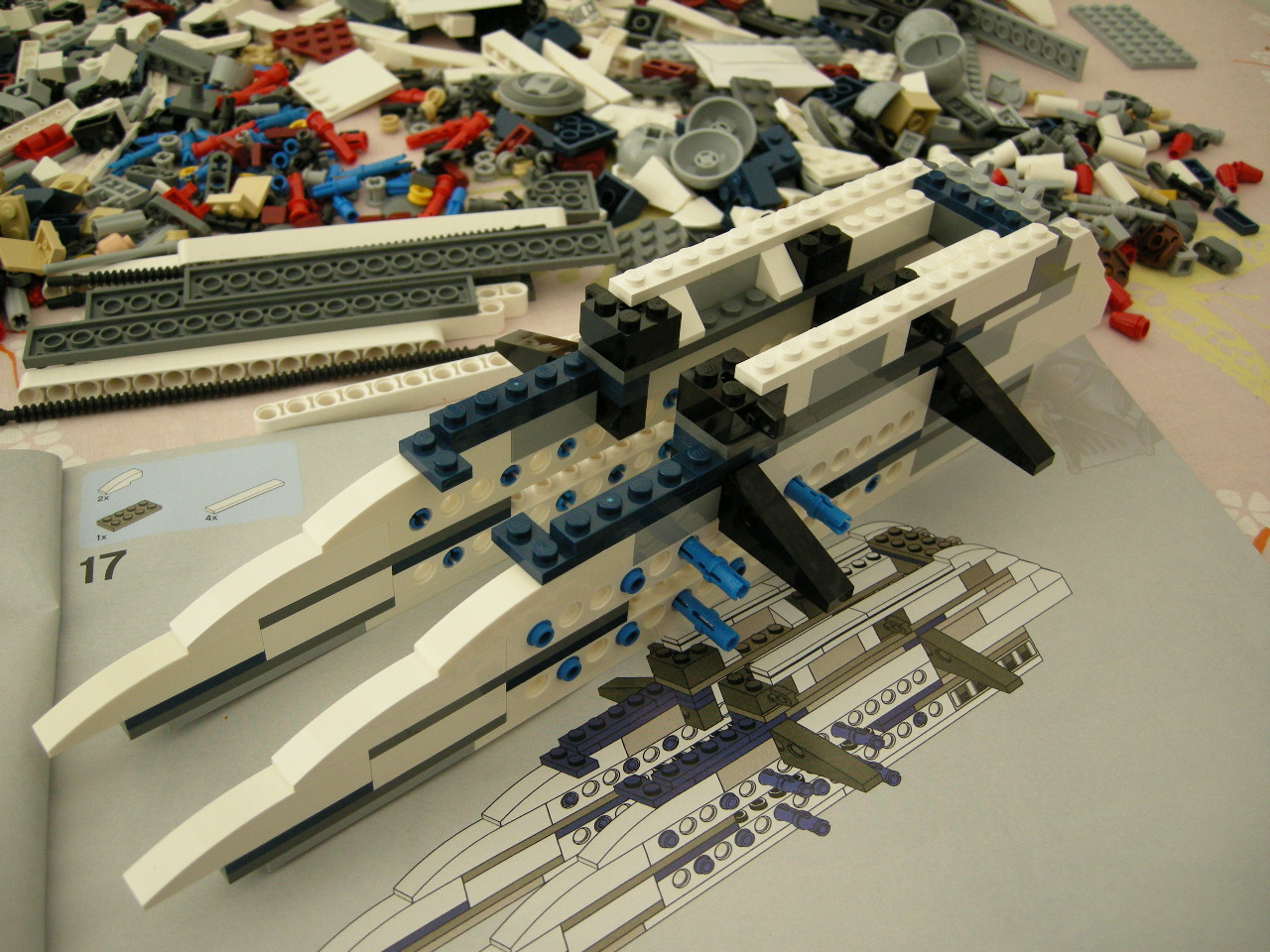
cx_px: 635
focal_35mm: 36
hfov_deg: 51.4
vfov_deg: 39.7
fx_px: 1321
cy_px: 476
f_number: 2.7
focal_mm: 7.5
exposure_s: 1/61.4
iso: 181
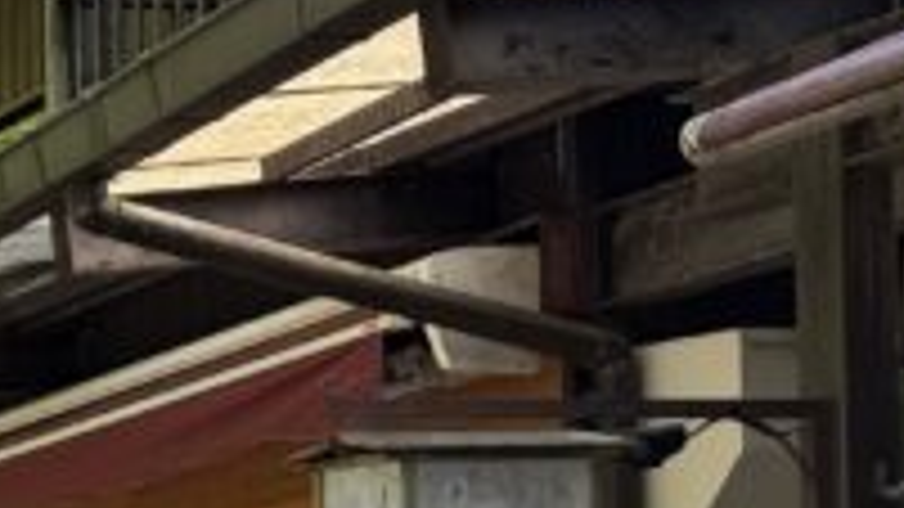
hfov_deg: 13.5
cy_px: 800
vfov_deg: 8.9
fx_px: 3188
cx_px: -971
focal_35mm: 133
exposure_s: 1/689
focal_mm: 6.76
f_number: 1.78
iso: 80
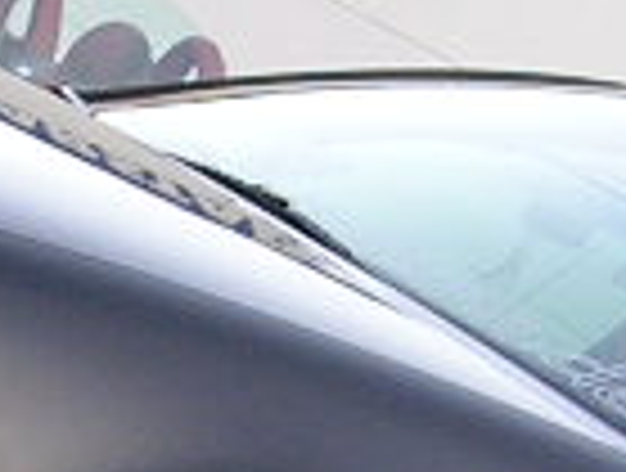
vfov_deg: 5.3
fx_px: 5059
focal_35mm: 279
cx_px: 396
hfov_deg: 7.1
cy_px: 571
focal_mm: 5.8
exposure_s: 1/53.3
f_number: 2.8
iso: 50
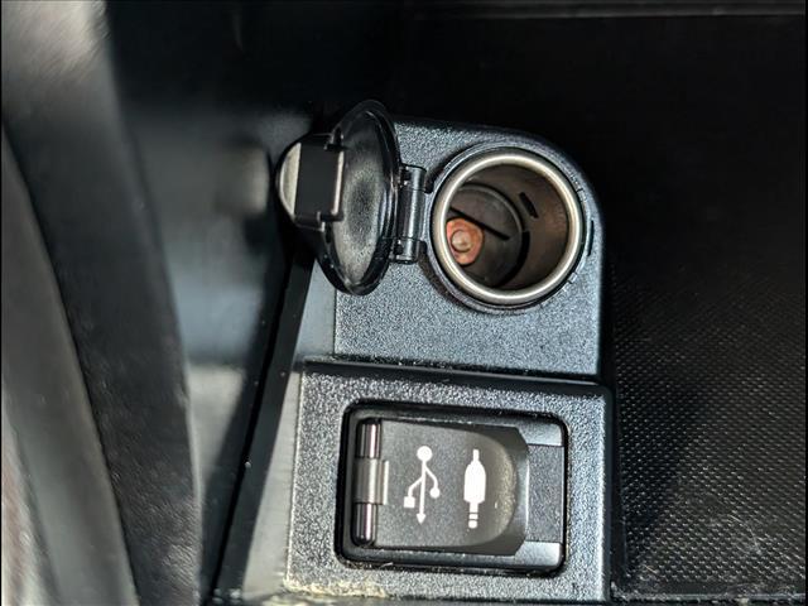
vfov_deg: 29.7
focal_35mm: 49
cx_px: 404
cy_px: 303
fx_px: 1144
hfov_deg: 38.9
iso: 610
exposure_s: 1/96.2
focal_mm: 6.9
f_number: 1.68
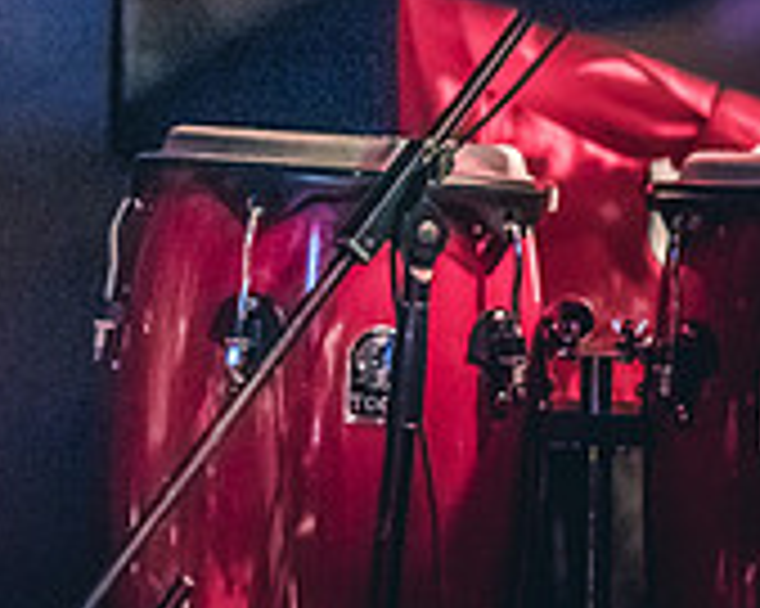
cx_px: -517
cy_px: -20
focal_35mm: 177
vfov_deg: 8.7
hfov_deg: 10.4
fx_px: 3979
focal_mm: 55
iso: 8000
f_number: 2.8
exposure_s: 1/40
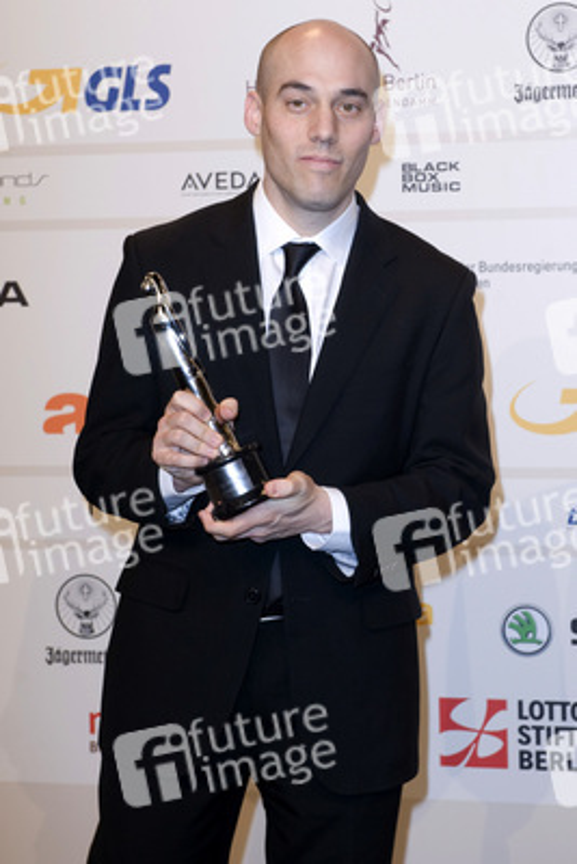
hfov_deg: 19.5
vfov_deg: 28.8
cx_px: 288
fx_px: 1681
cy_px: 432
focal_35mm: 70
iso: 800
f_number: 6.3
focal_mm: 70
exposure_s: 1/250
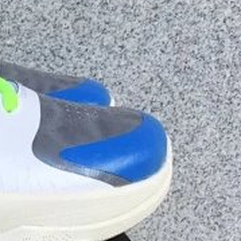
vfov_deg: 17.6
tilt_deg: -18.7
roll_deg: -0.3
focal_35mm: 98
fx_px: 772
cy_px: 197
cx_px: -128
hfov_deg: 16.1
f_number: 2.4
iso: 25
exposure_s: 1/433
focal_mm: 3.3
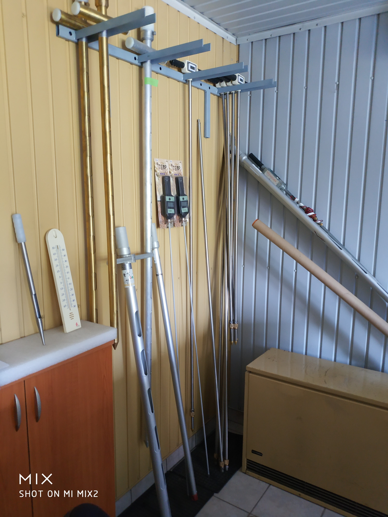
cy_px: 258
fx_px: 478
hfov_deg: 44.2
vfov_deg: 56.8
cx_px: 194
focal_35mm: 32
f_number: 2
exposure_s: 1/14
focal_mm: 4.5
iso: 756
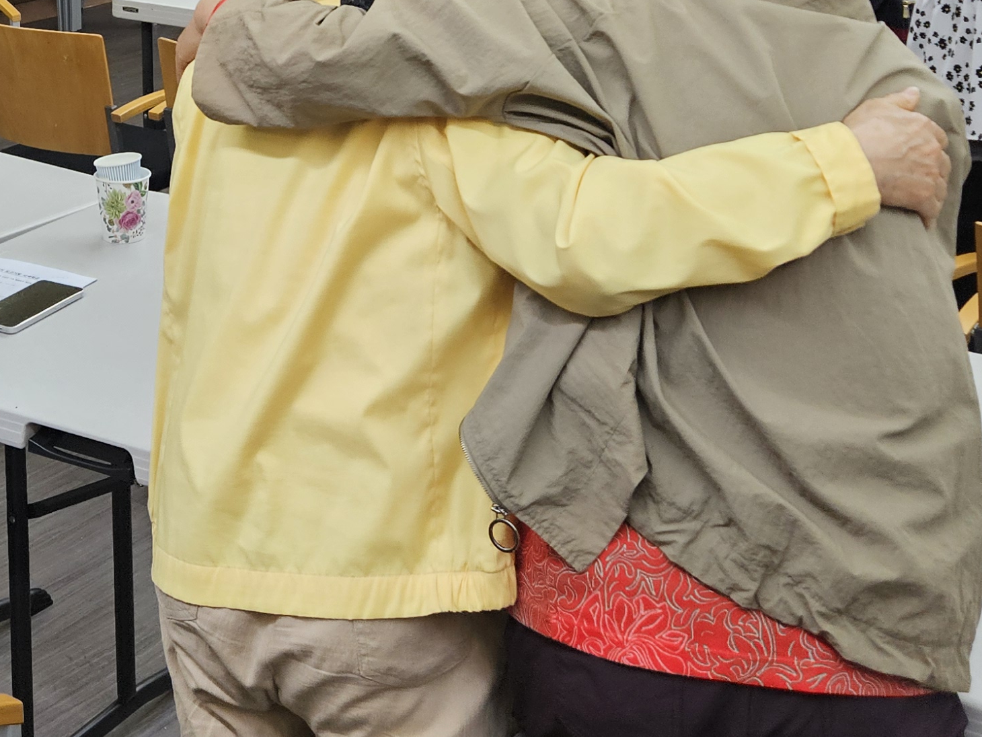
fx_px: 1787
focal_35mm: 63
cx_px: 219
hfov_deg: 30.1
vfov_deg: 21.7
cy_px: -130
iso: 80
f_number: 1.8
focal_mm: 5.4
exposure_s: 1/120
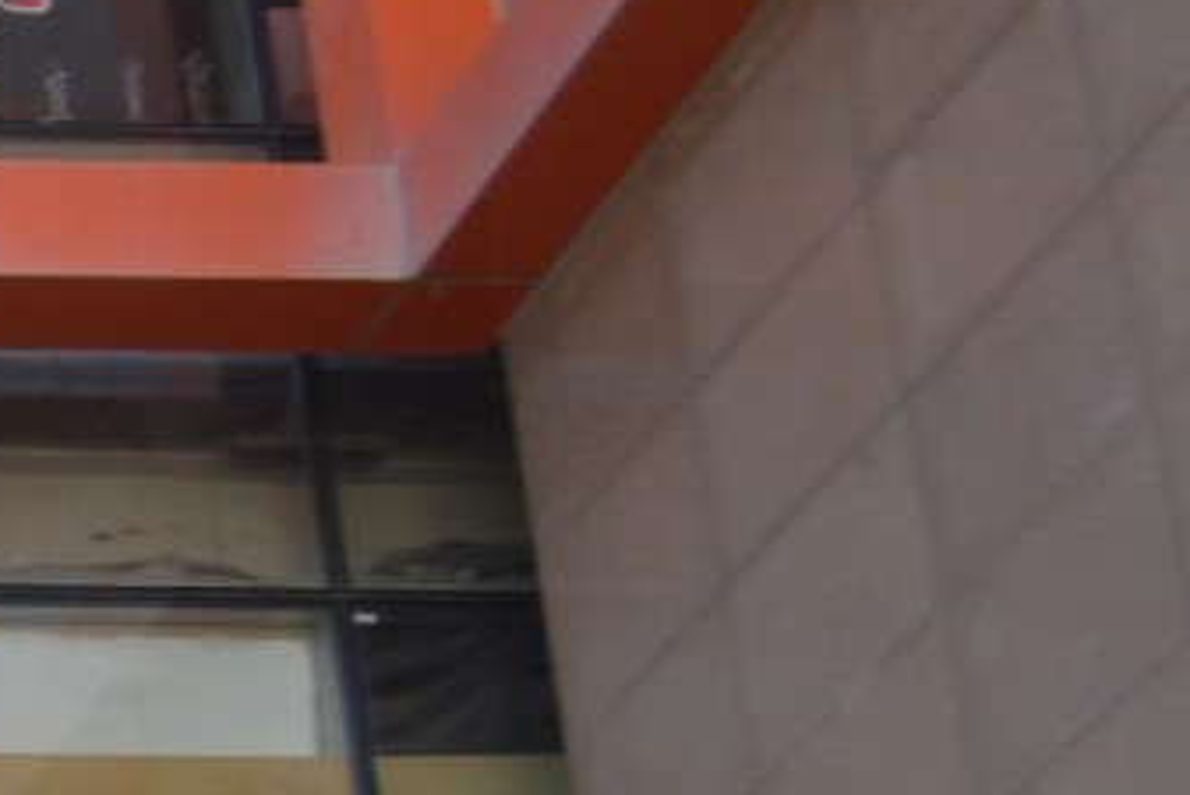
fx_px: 5423
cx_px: -2087
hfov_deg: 10.1
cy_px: 1882
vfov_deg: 7.8
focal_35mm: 164
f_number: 6.3
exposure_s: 1/160
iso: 200
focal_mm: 18
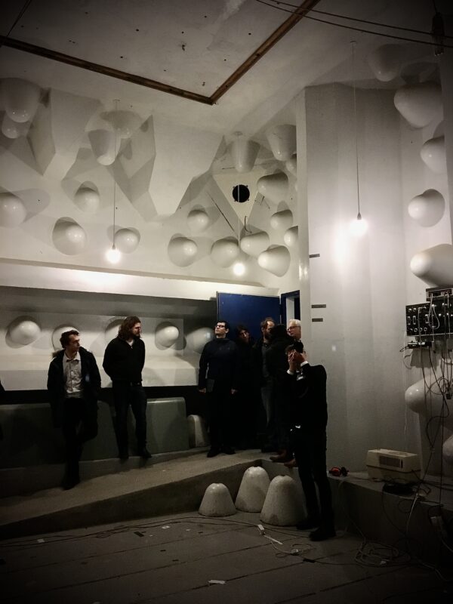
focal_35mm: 29
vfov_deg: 61.7
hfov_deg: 48.2
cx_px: 226
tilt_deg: +6.9
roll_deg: +0.8
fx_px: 506
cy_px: 302
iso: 250
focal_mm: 4.15
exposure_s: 1/17
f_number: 2.2
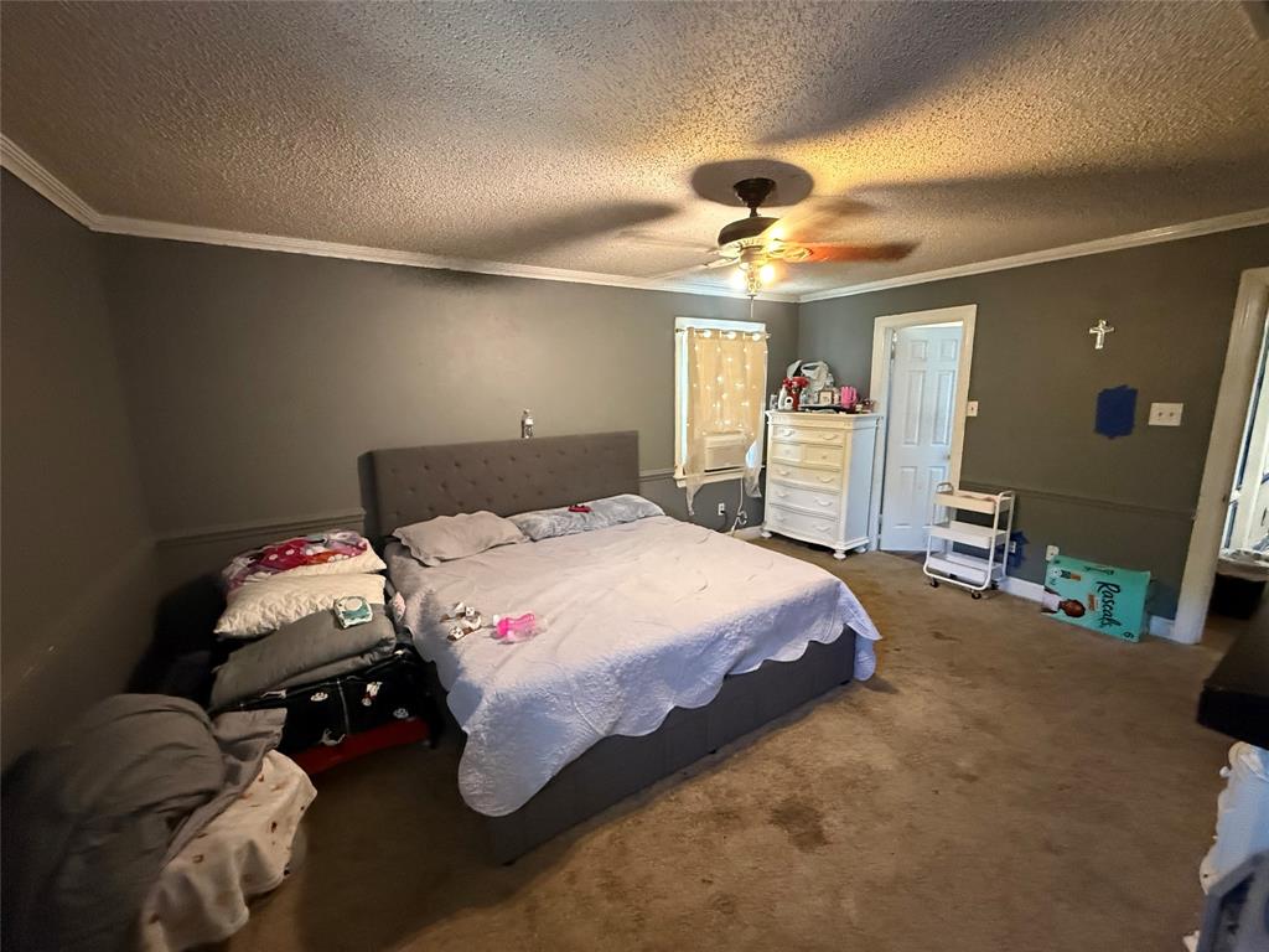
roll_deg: +1.1
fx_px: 513
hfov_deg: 102.1
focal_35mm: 14
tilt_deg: -10.0
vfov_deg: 85.7
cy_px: 476
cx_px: 634
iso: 1000
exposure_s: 1/60
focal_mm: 2.22
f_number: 2.2
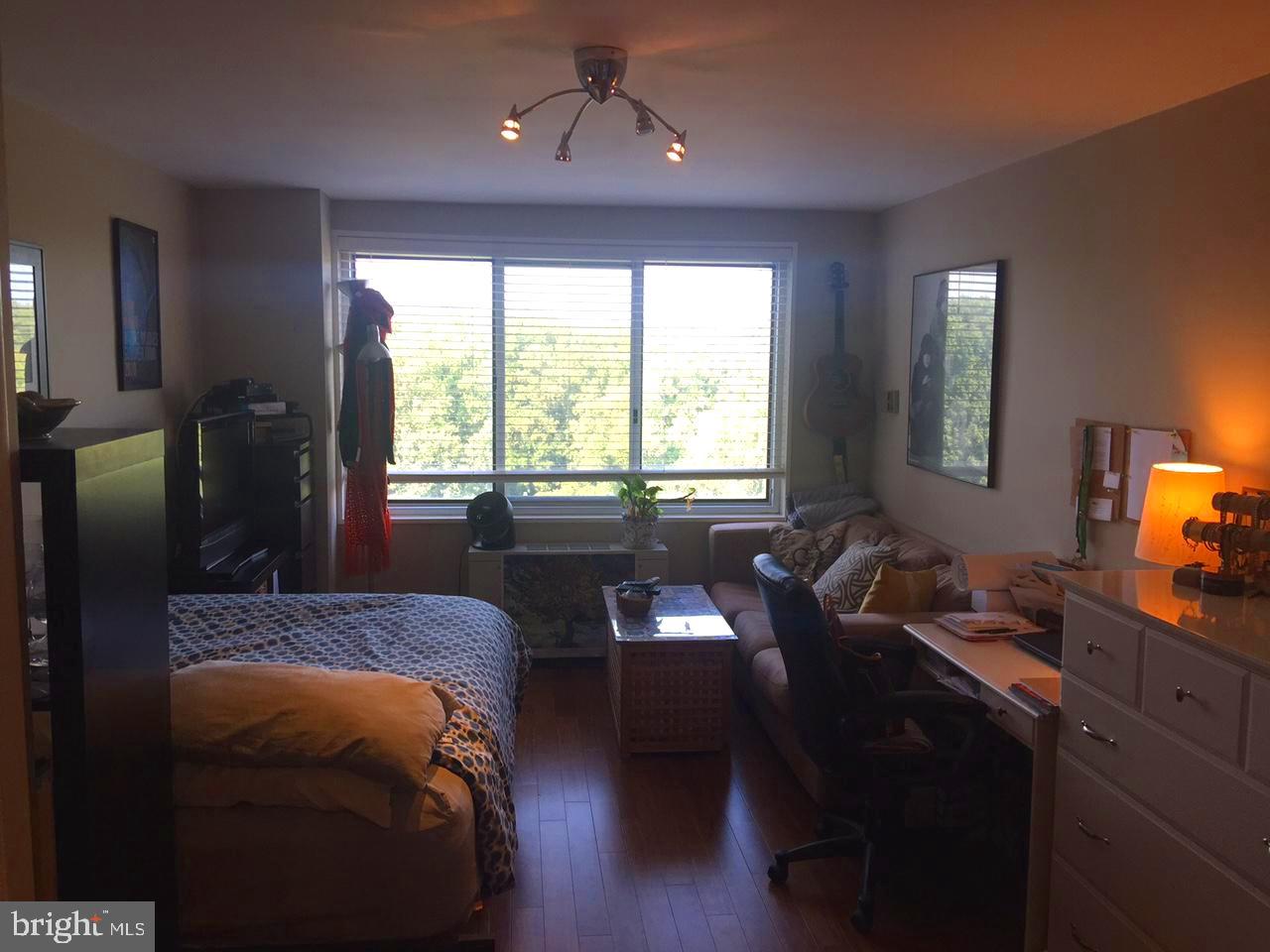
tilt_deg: -5.9
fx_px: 1064
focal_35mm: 29
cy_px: 476
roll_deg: -1.6
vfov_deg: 48.2
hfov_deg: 61.7
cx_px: 635
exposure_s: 1/60
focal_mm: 4.15
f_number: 2.2
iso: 32
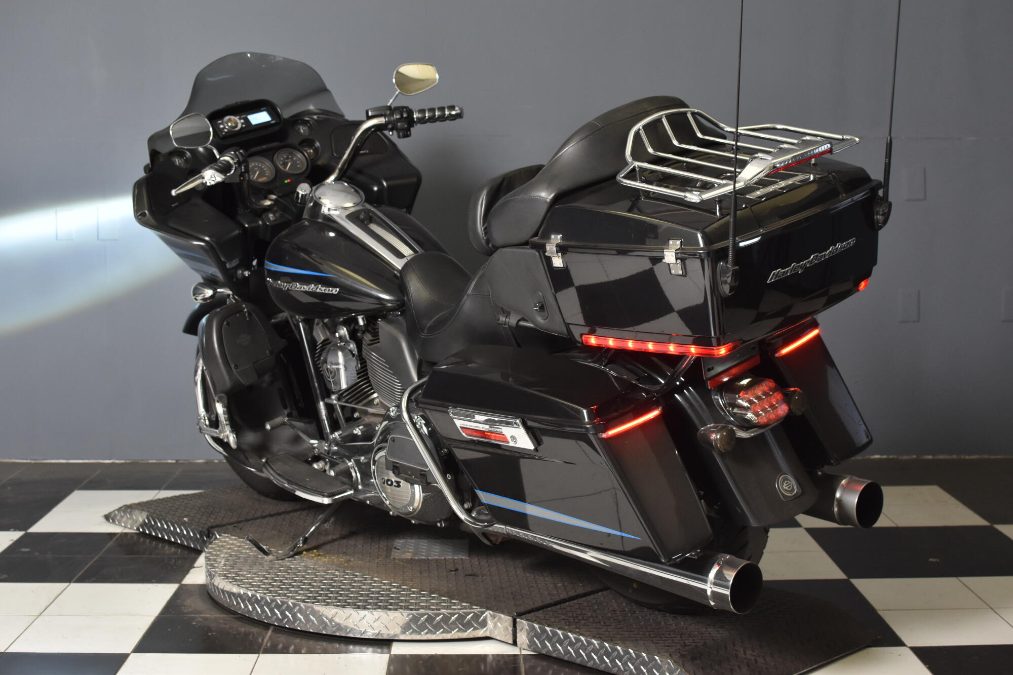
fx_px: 1477
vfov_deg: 25.7
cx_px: 506
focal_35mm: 52
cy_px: 338
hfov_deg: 37.9
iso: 800
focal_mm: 35
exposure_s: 1/160
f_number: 4.5
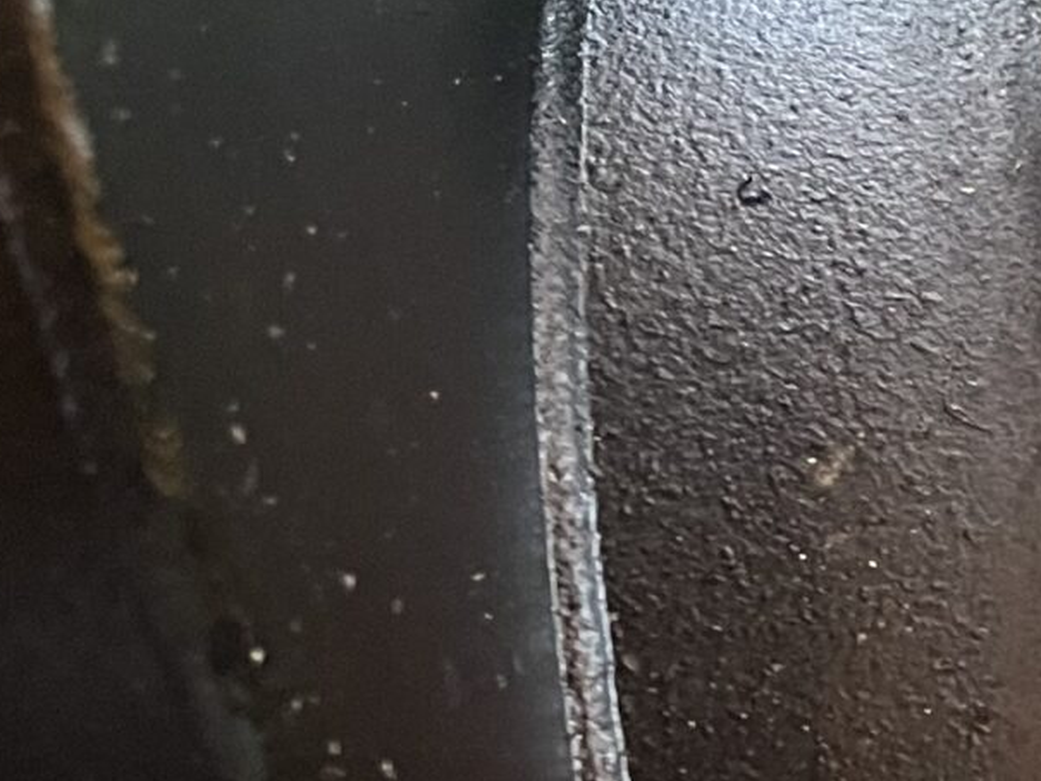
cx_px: 1791
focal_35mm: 110
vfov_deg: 13.1
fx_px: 3309
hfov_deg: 15.7
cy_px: 953
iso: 500
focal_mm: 4.2
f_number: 1.6
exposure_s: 1/25
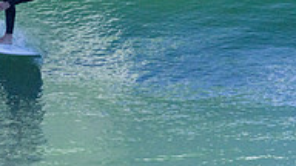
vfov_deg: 0.5
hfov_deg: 0.9
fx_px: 19873
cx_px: 92
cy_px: -48
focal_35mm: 2532
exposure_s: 1/2000
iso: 2000
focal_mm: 800
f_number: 11
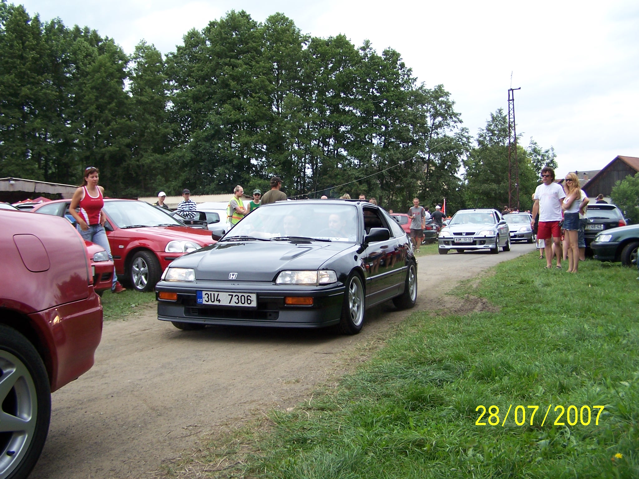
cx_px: 320
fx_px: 701
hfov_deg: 49.0
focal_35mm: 38
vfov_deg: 37.7
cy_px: 240
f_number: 2.8
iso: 80
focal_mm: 6.3
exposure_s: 1/500
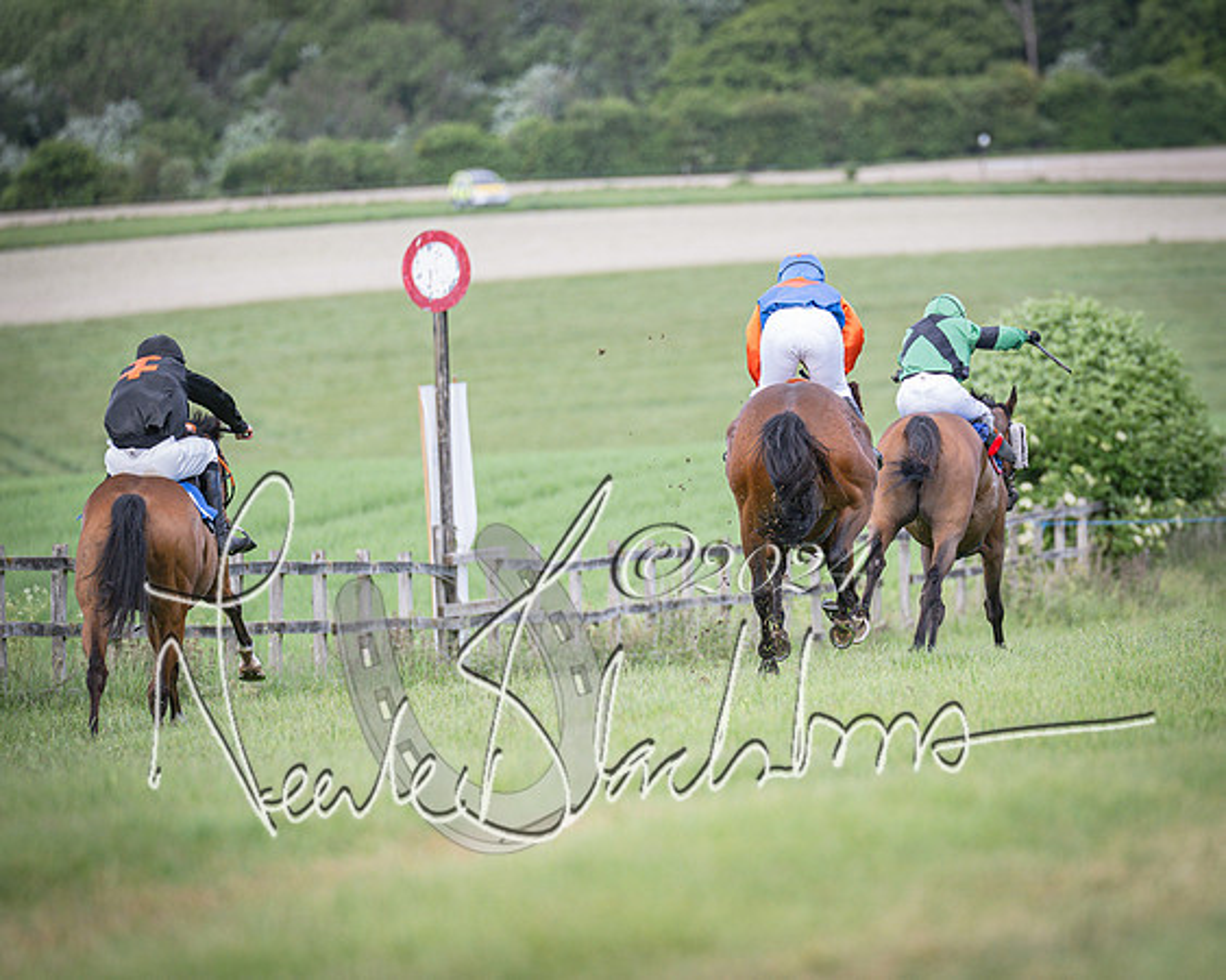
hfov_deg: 5.2
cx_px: 740
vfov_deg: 4.2
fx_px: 13506
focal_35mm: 372
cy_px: 515
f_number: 2.8
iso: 400
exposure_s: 1/1600
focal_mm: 200
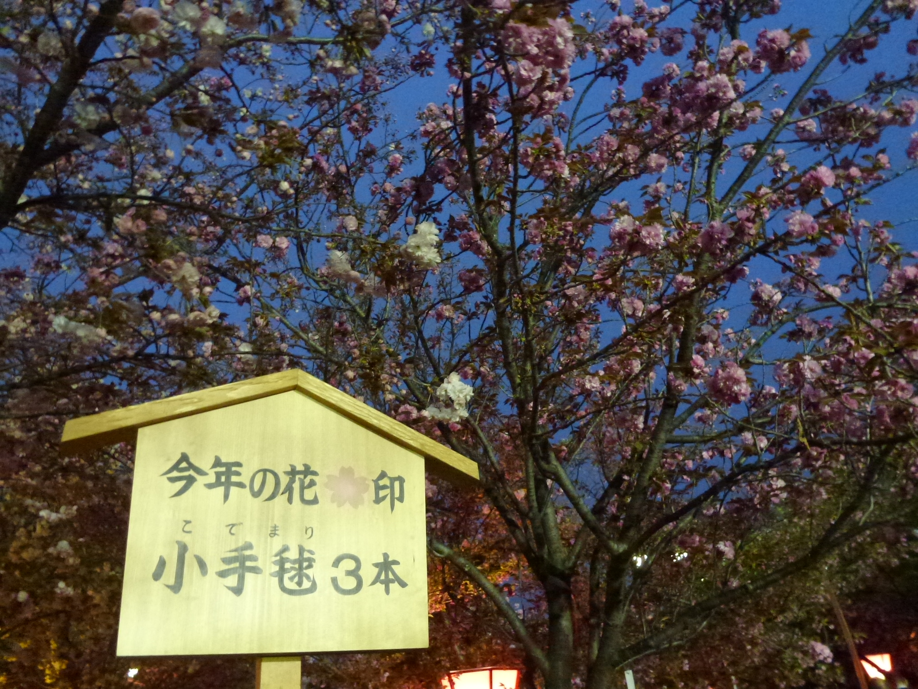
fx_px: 636
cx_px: 459
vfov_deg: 56.8
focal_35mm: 24
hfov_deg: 71.6
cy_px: 344
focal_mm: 4.3
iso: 800
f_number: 3.3
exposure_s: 1/10
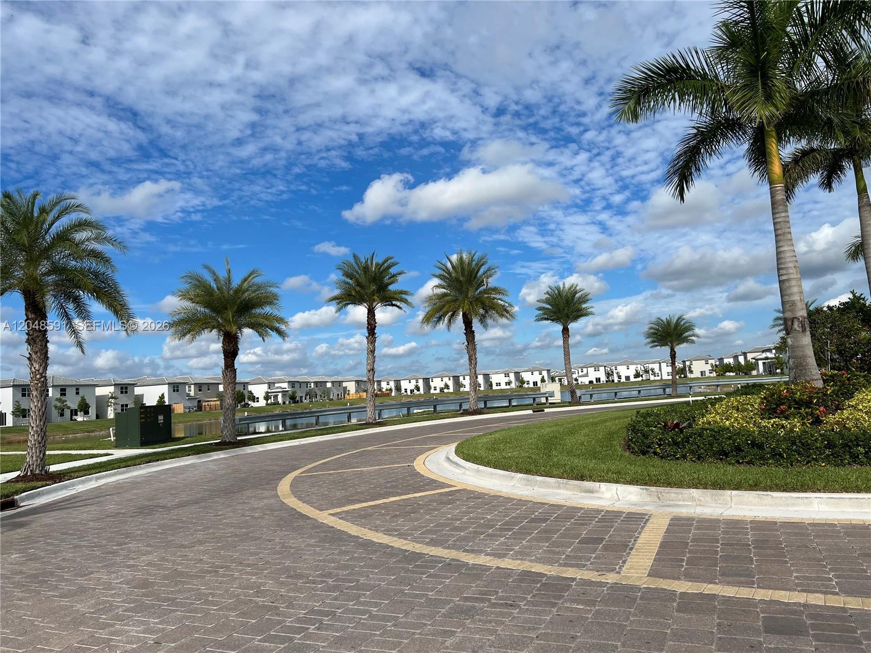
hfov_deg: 67.3
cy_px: 326
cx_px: 436
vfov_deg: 53.1
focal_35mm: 26
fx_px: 654
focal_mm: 5.7
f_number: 1.5
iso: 50
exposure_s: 1/7463
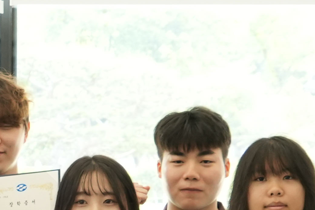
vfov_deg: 6.0
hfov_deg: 8.6
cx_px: -245
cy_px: 255
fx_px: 2004
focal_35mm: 229
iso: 1250
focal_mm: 34
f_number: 6.3
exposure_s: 1/125
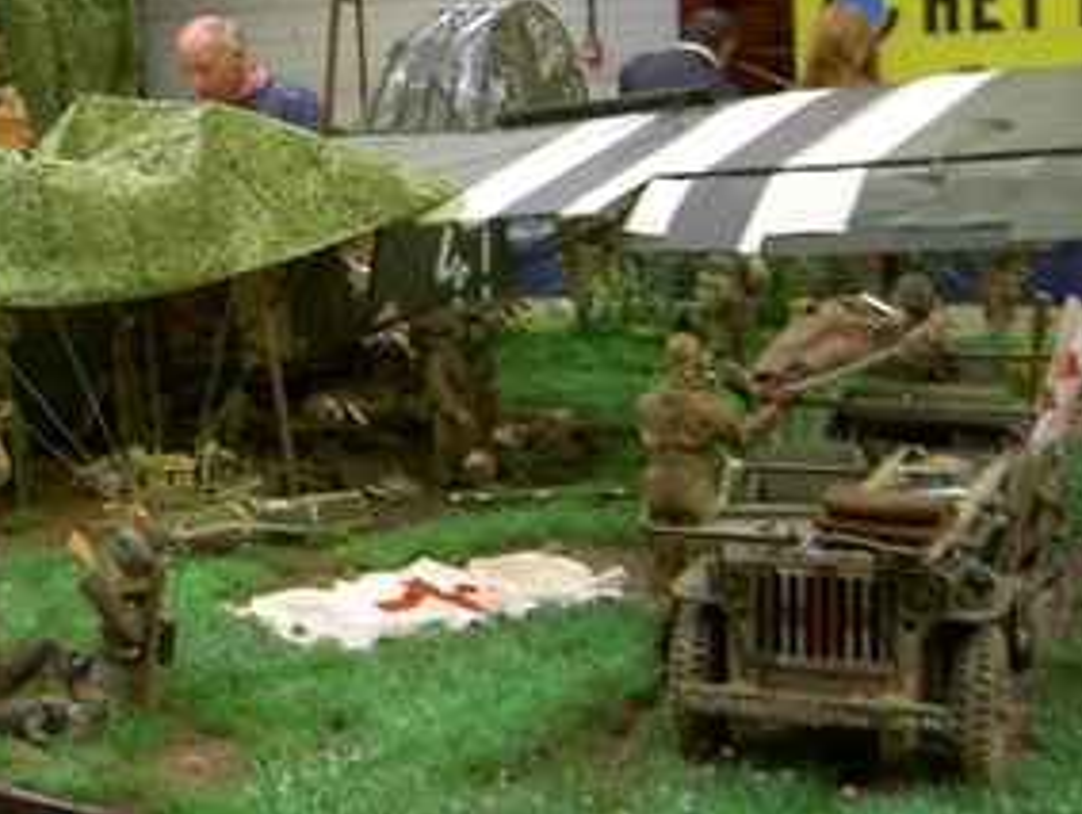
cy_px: 302
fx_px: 2003
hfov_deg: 29.4
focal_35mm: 64
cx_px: 174
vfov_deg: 22.9
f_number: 2.8
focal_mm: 5.6
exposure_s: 1/8
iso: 50
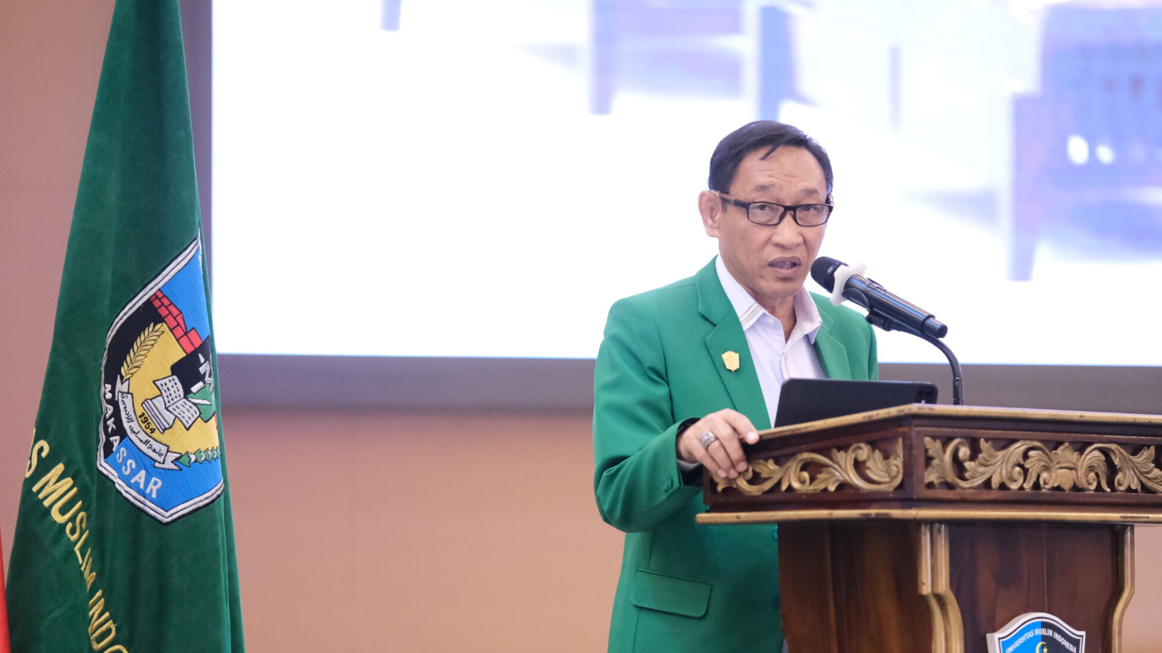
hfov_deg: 14.0
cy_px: 456
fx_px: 4745
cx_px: 621
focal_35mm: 154
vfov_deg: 7.9
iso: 3200
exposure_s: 1/250
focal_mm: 75
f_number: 1.2
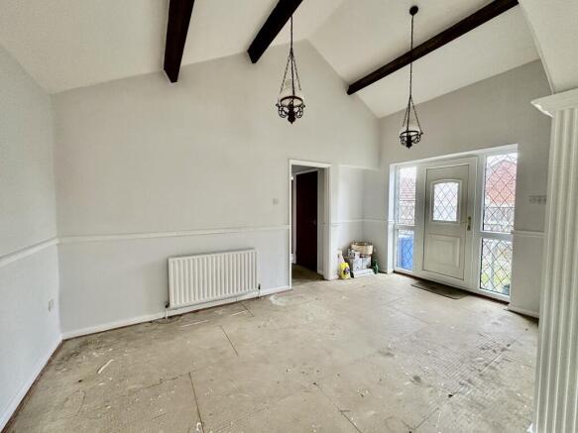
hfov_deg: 102.1
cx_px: 289
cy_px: 216
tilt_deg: -3.0
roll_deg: -0.2
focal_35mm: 14
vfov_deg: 85.7
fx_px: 234
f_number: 2.2
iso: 320
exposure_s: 1/76
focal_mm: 2.22
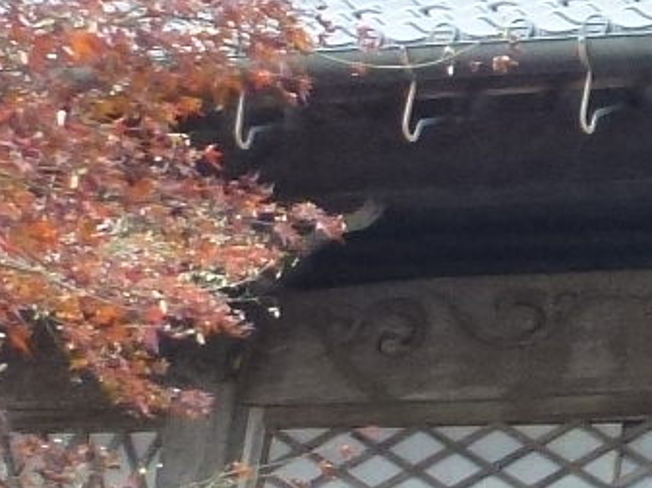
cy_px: 87
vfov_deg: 10.1
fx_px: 2747
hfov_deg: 11.8
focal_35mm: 146
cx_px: 1401
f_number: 3.3
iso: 200
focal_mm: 4.3
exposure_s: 1/50
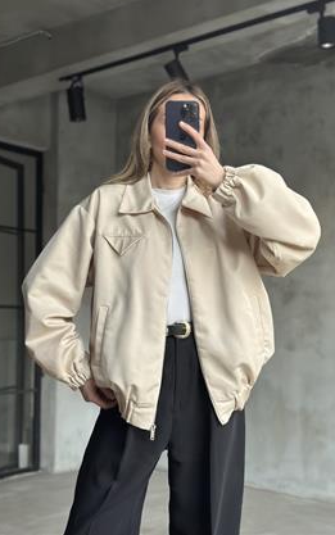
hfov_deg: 24.9
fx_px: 759
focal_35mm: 52
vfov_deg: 38.9
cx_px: 172
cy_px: 263
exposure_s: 1/60
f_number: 1.78
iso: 320
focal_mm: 6.86
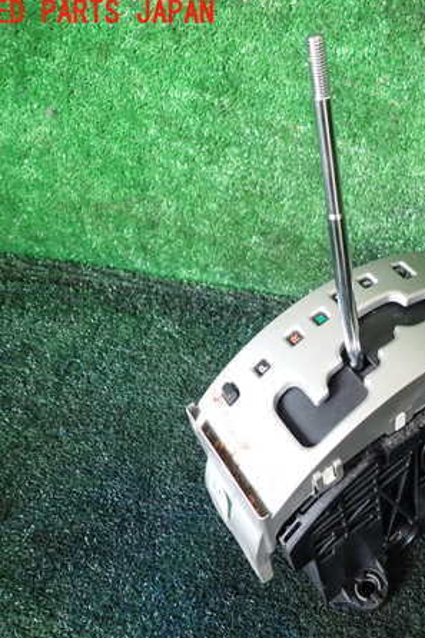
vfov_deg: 54.5
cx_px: 384
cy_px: 318
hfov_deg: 35.6
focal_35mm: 35
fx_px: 620
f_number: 2
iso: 200
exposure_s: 1/50
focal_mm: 4.5
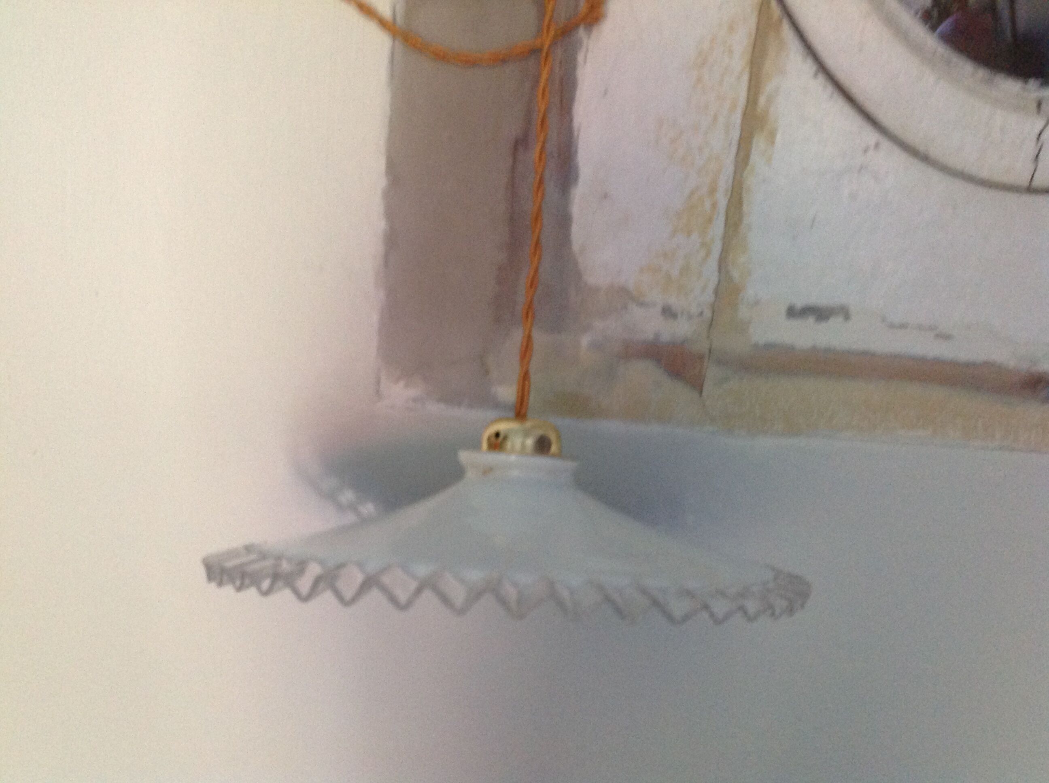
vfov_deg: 40.6
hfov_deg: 52.7
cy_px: 392
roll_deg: -3.9
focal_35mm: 35
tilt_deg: -16.6
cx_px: 524
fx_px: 1059
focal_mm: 4.28
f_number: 2.4
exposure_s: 1/15
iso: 320
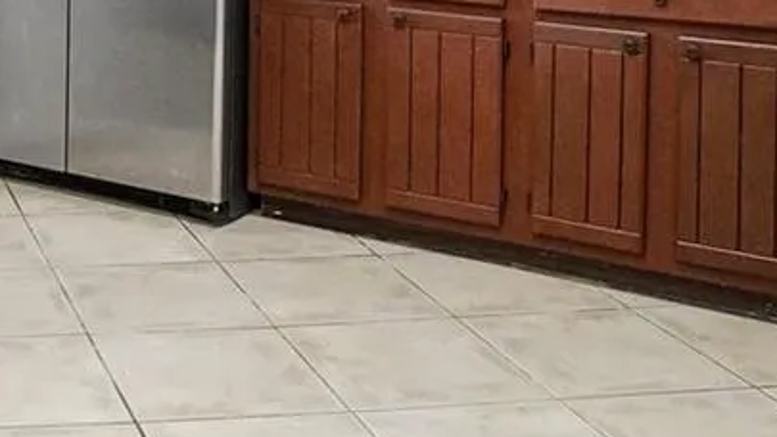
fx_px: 1278
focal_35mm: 62
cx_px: -84
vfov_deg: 17.8
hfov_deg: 30.2
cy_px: -172
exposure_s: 1/30
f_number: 8
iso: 1250
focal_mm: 10
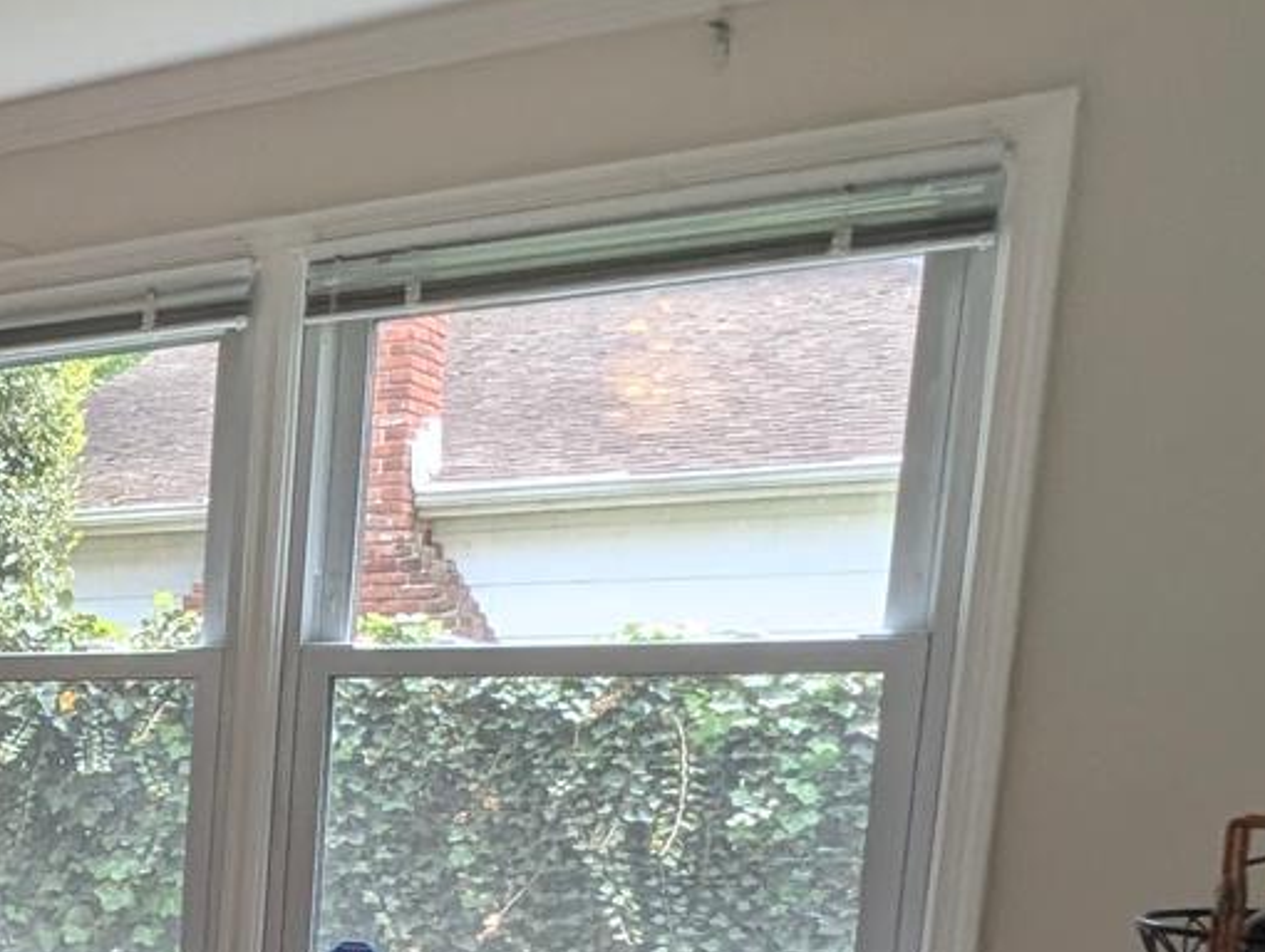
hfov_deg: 24.0
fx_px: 1903
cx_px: -848
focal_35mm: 52
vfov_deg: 26.2
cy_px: 1009
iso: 64
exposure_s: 1/120
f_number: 2.2
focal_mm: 1.95
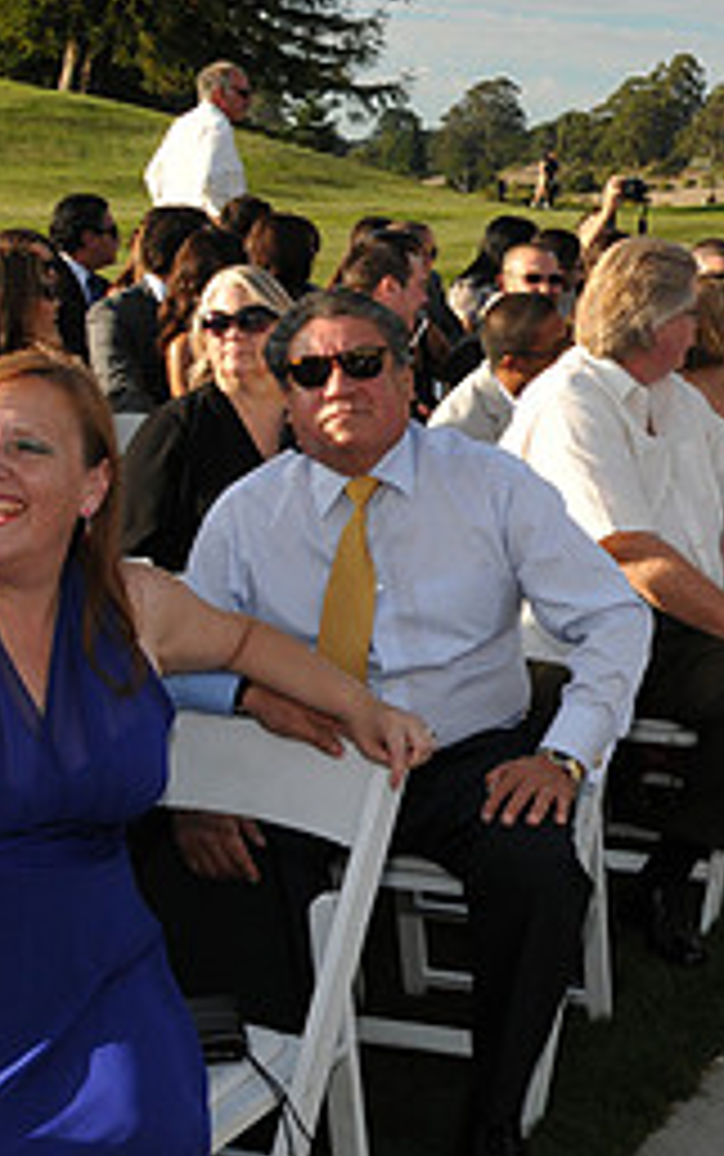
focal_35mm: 62
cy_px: 349
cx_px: 1070
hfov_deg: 18.7
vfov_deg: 32.6
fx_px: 1954
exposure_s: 1/250
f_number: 13
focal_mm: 18
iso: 400
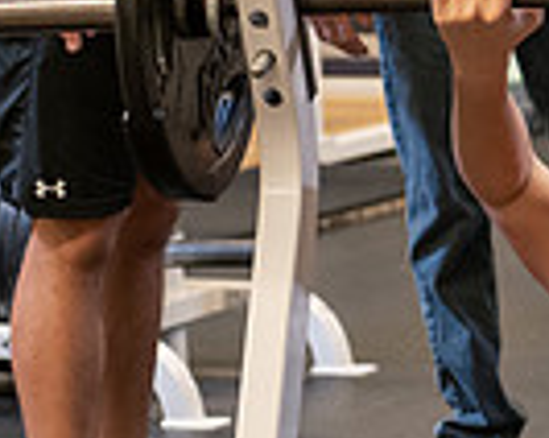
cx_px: 739
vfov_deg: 6.0
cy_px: -118
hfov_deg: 7.5
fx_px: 4121
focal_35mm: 254
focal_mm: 62
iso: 1000
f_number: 3.2
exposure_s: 1/200
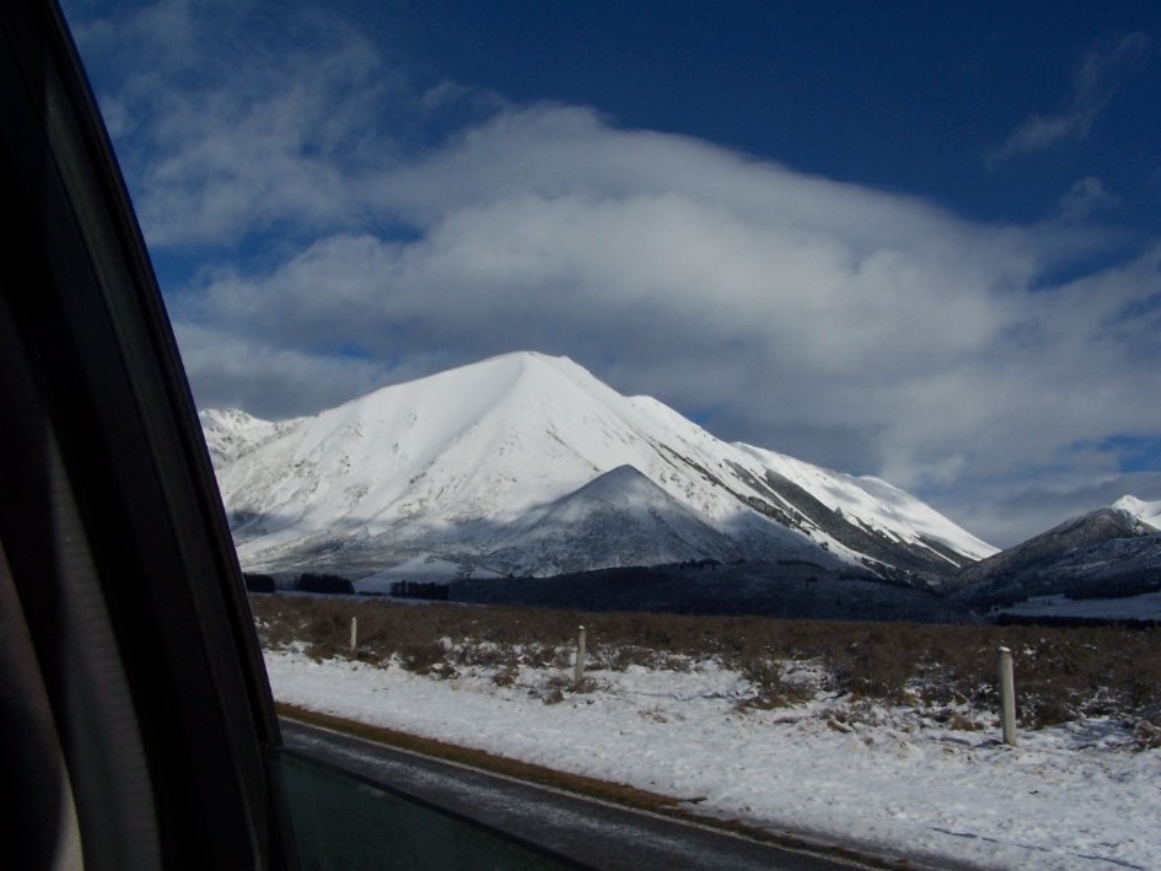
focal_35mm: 38
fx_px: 1274
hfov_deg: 49.0
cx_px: 580
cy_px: 436
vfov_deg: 37.7
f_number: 5.6
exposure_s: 1/1500
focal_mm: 6.3
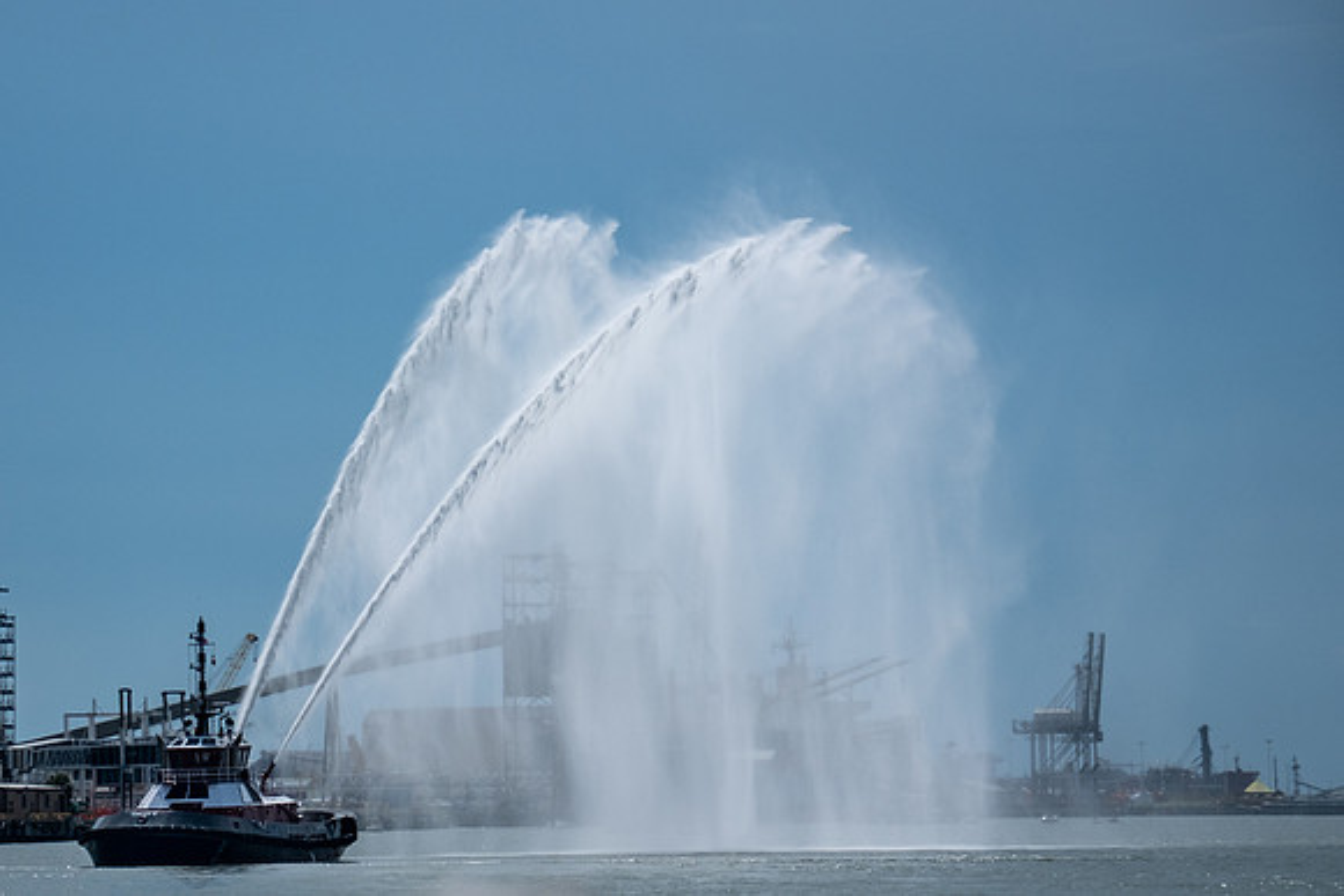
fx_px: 6748
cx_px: 493
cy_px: 624
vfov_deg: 7.6
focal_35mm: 181
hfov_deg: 11.4
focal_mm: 80
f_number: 4
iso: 160
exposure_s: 1/6400
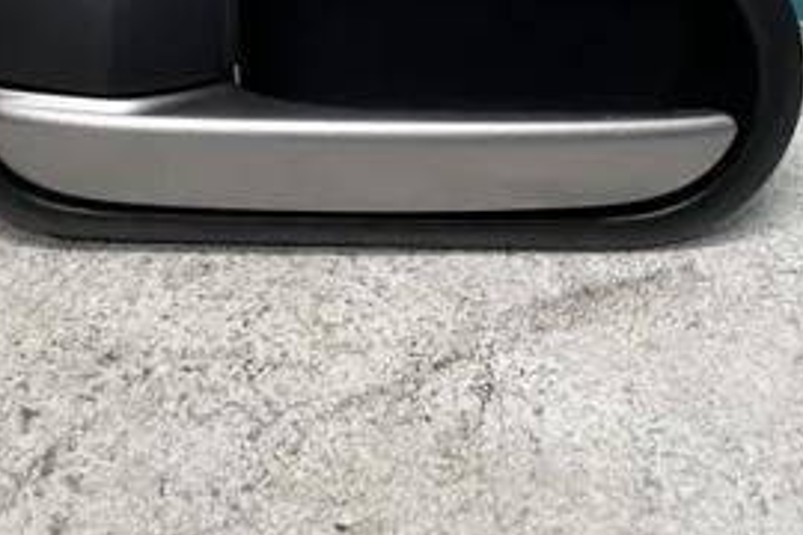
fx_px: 1427
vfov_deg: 19.5
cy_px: -169
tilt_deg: -22.8
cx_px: 345
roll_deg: +2.0
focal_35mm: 64
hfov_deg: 31.4
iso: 64
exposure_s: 1/50
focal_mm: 4.2
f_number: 1.6
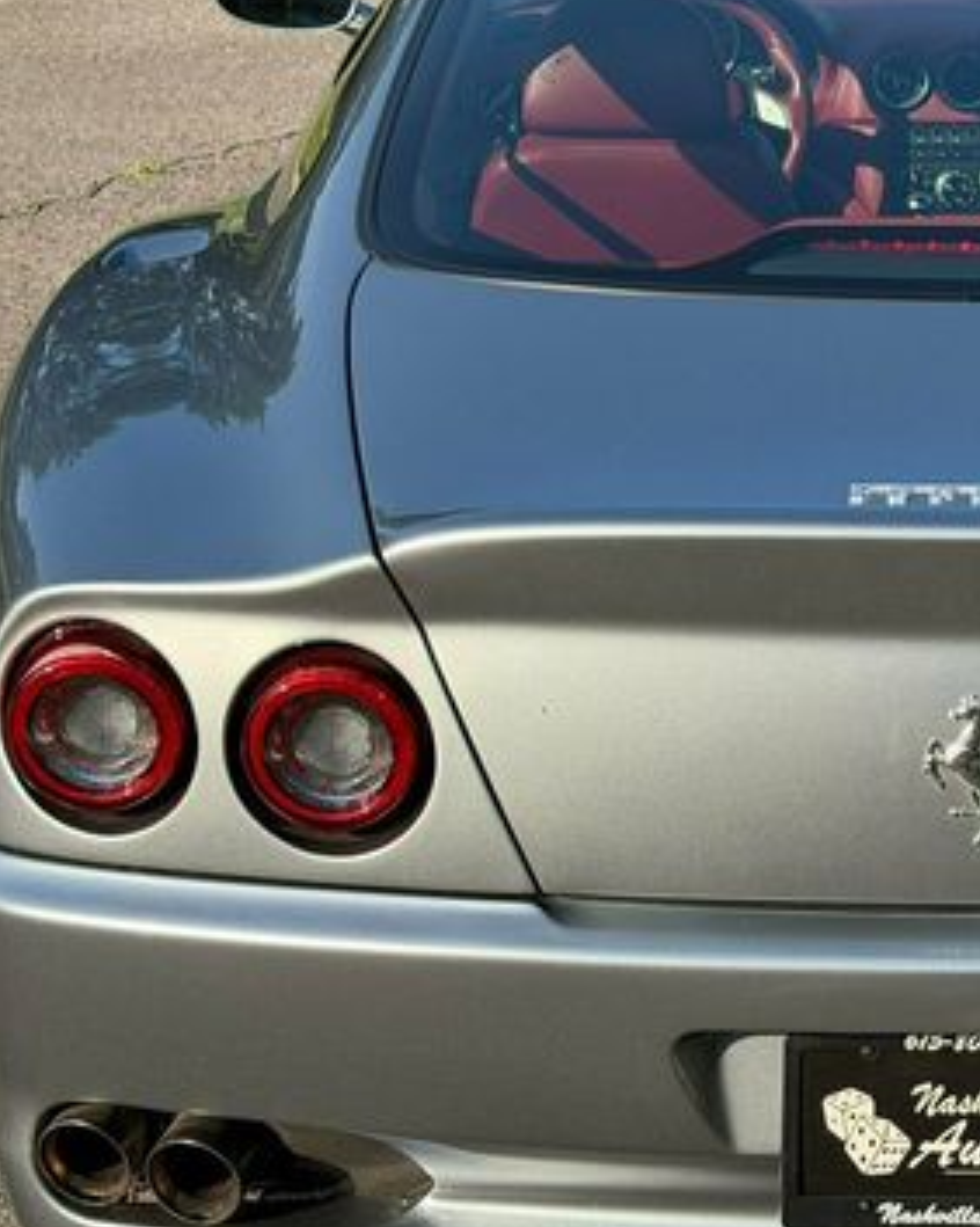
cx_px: 987
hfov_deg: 17.6
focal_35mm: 85
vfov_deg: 22.5
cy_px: 584
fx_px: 3084
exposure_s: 1/2208
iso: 80
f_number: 1.78
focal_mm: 6.76
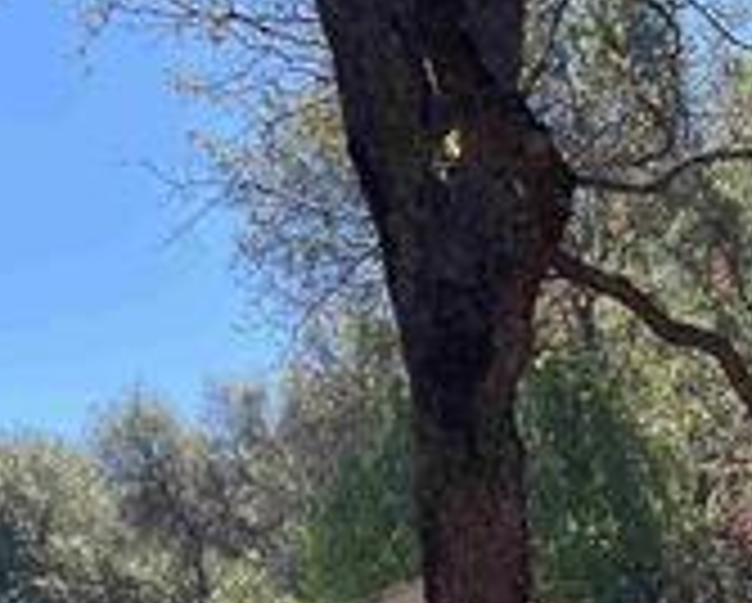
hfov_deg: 19.7
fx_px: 2161
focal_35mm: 97
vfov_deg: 14.8
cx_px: 338
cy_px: 886
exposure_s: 1/864
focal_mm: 5.1
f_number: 1.6
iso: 50
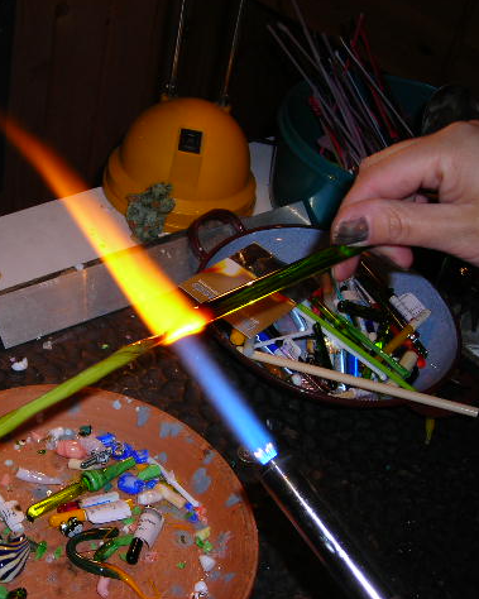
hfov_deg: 27.9
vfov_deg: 34.8
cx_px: 148
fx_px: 957
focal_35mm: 54
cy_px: 298
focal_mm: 6.8
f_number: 3.3
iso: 50
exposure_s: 1/60.1
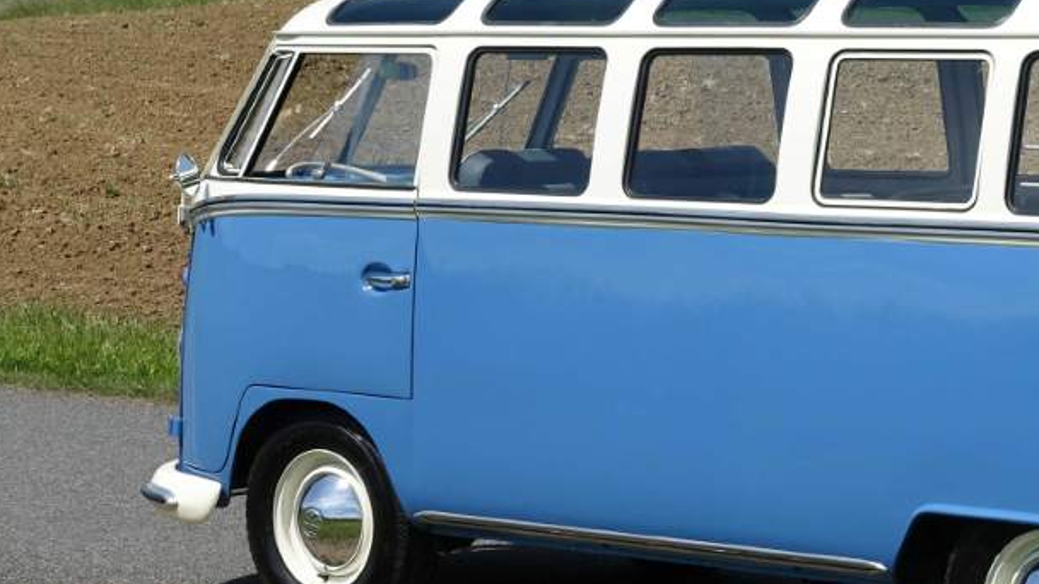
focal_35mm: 127
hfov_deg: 16.7
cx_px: 919
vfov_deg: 9.5
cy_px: 224
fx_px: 3499
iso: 125
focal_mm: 23.53
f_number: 5.6
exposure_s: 1/800
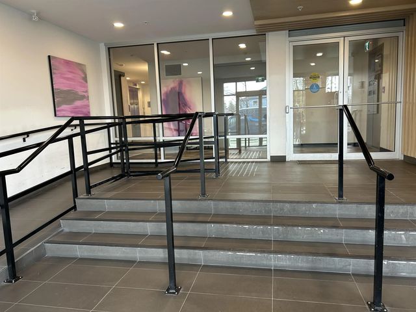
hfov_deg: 67.3
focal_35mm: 26
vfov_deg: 53.1
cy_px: 156
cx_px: 208
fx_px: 312
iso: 80
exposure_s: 1/60
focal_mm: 5.7
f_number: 1.5
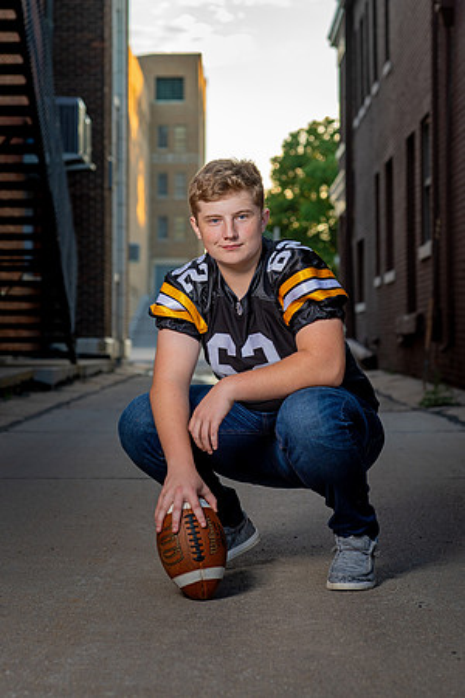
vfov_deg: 36.2
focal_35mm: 55
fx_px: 1066
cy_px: 349
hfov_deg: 24.6
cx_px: 232
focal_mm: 55
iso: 250
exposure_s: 1/160
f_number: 3.5
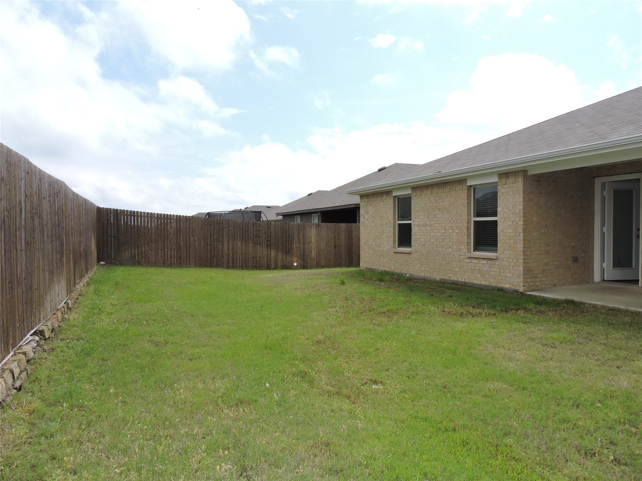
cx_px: 321
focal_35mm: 24
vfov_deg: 56.8
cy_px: 240
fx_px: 445
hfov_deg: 71.6
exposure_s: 1/2000
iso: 180
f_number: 3.3
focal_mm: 4.3
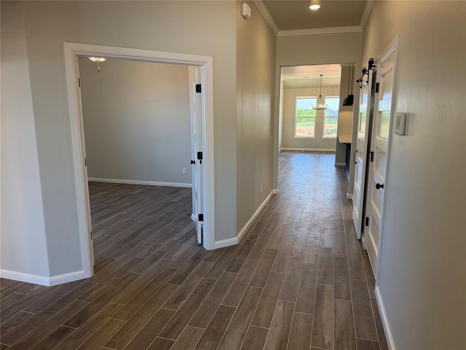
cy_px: 175
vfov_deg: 56.8
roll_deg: +0.6
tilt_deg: -11.5
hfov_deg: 71.6
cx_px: 233
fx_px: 323
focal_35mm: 24
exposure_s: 1/196
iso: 160
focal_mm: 6.76
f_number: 1.78
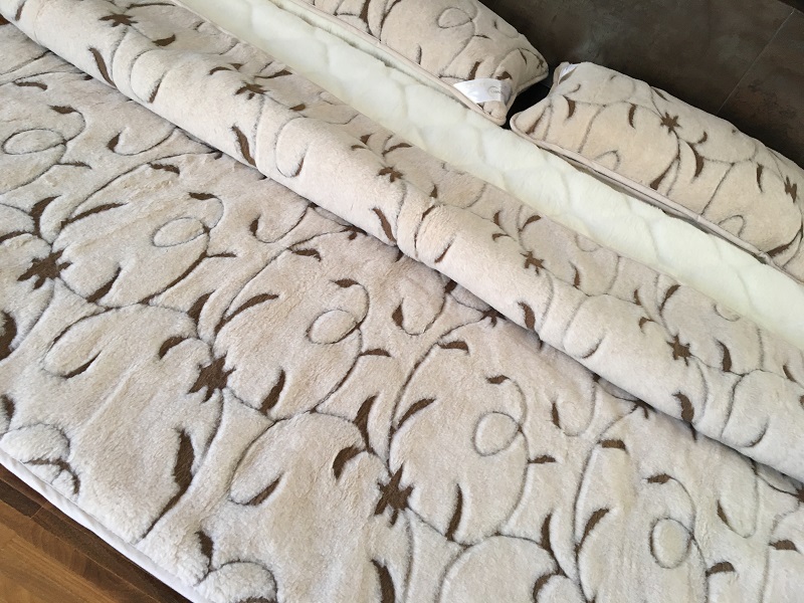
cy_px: 302
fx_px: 674
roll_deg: -24.1
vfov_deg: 48.2
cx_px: 402
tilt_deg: -44.6
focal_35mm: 29
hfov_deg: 61.7
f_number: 2.2
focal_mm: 4.15
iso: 100
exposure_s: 1/33
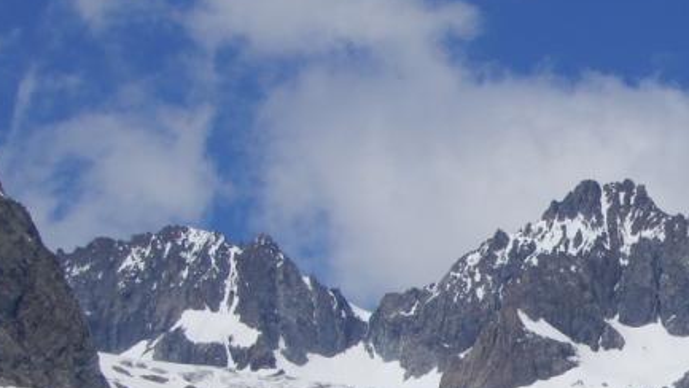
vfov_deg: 3.9
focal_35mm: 309
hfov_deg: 6.9
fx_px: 5648
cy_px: 436
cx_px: 792
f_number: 5
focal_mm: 21.4
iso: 80
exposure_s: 1/1600
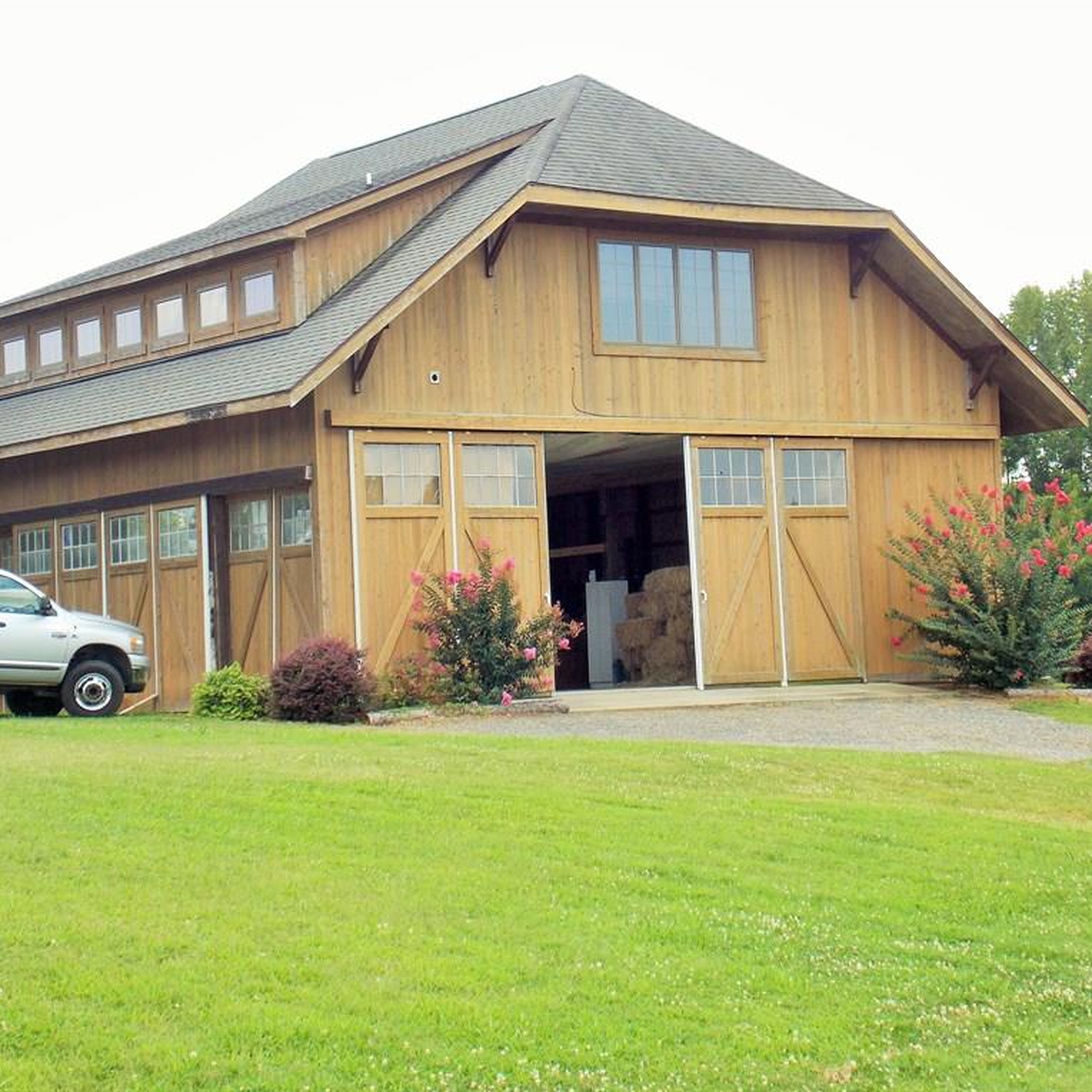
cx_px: 537
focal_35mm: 77
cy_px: 546
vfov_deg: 22.5
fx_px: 2748
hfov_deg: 22.5
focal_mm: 11.5
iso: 80
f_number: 4.1
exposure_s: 1/160
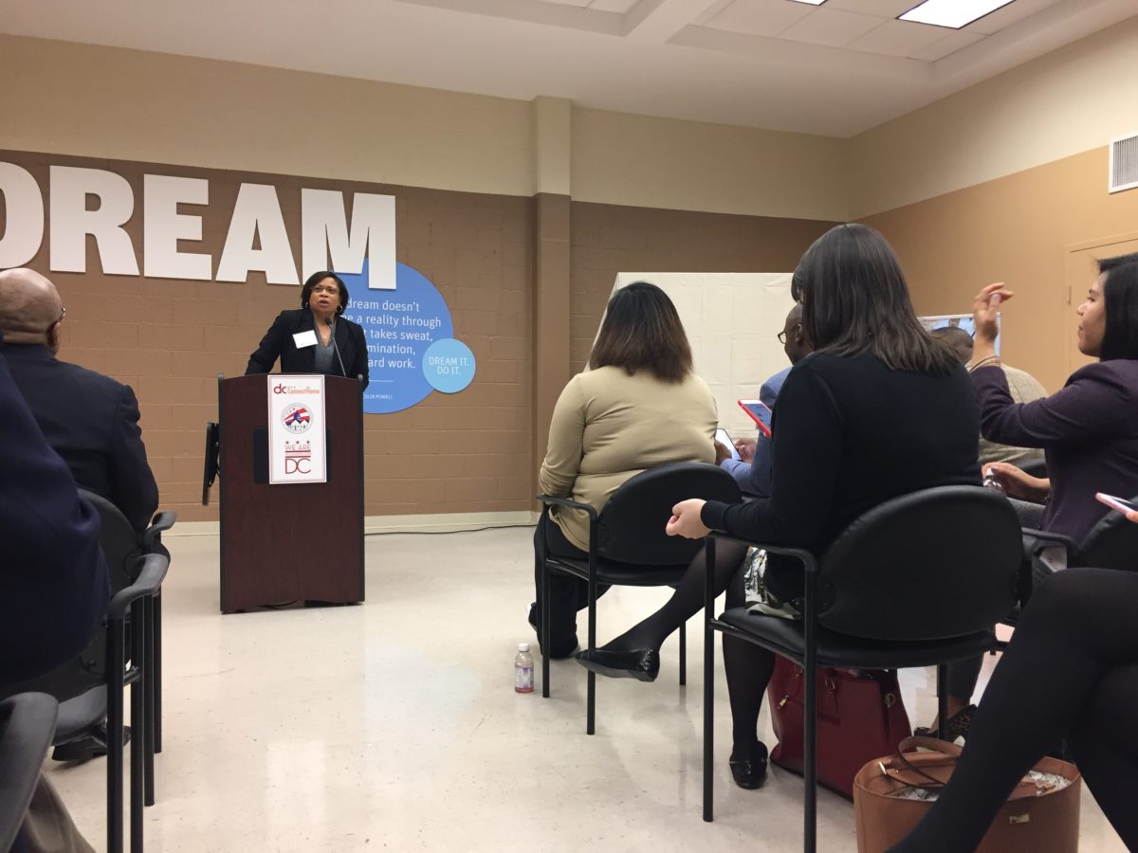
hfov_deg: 61.7
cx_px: 569
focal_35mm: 29
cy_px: 426
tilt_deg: +0.3
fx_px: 953
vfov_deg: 48.2
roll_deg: -0.6
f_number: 2.2
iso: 40
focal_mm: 4.15
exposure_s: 1/30
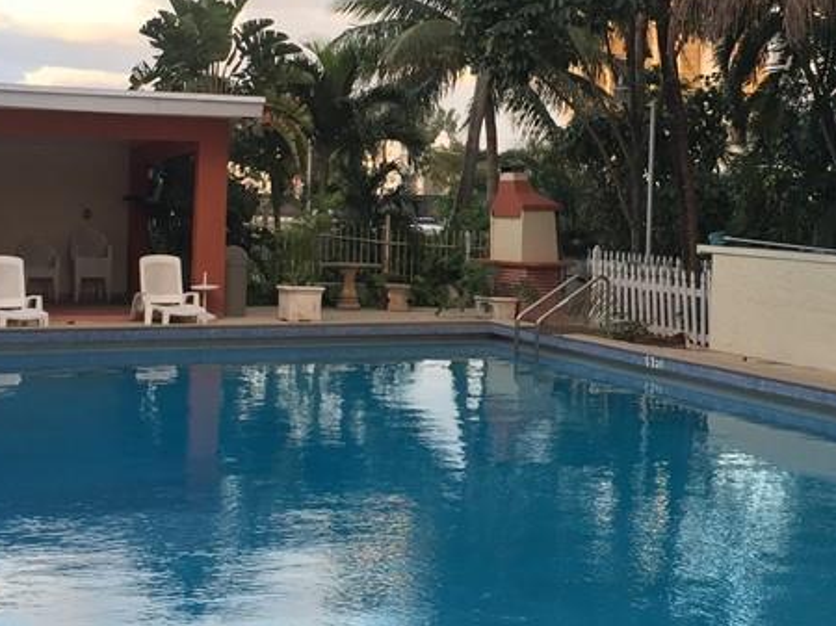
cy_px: 186
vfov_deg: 22.1
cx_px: 539
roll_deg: -1.5
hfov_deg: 29.3
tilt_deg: +0.3
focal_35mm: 66
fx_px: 1593
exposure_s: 1/120
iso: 40
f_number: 2.2
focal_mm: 4.15
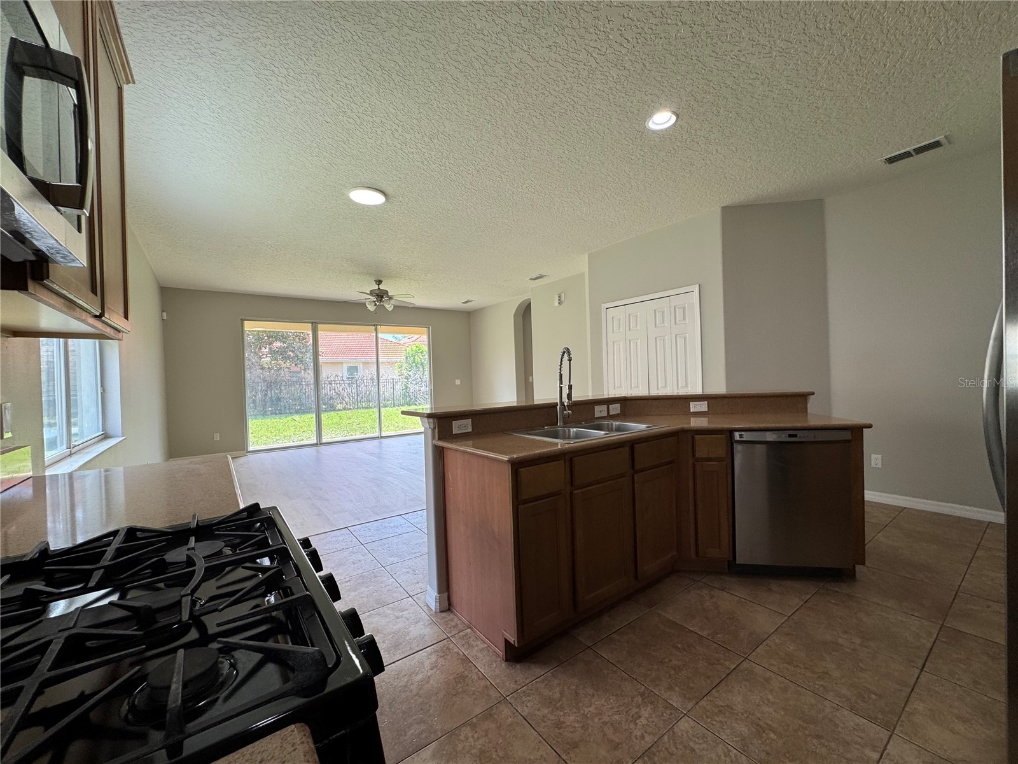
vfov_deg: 85.7
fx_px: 412
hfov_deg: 102.1
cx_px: 509
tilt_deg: -0.6
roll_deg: +1.5
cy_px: 382
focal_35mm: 14
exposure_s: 1/120
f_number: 2.2
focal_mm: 2.22
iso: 50
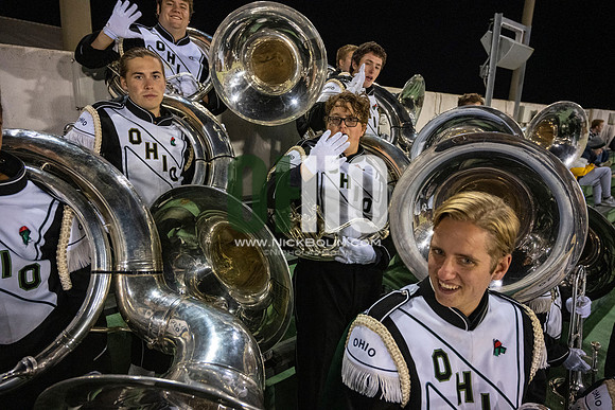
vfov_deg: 53.2
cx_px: 308
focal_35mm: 24
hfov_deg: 73.7
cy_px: 205
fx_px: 410
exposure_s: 1/500
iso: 3200
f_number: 4
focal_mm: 24
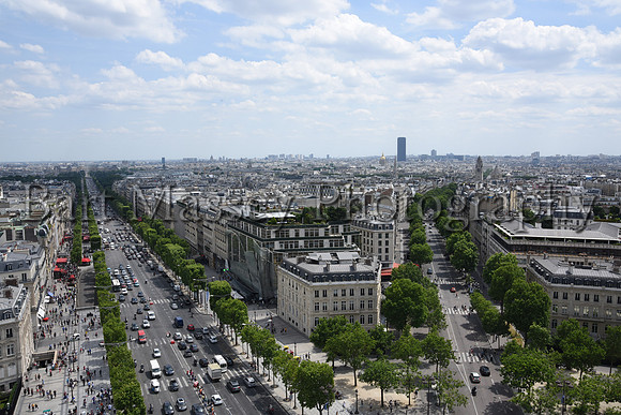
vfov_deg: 46.4
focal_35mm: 28
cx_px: 310
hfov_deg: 65.5
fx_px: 483
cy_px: 208
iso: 250
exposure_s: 1/125
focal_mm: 28
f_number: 20
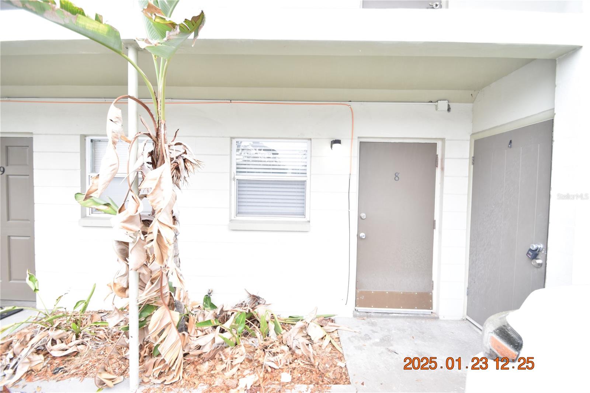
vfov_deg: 77.3
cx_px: 295
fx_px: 246
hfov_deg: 100.4
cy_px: 196
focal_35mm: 15
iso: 400
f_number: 5
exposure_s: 1/100
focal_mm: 10
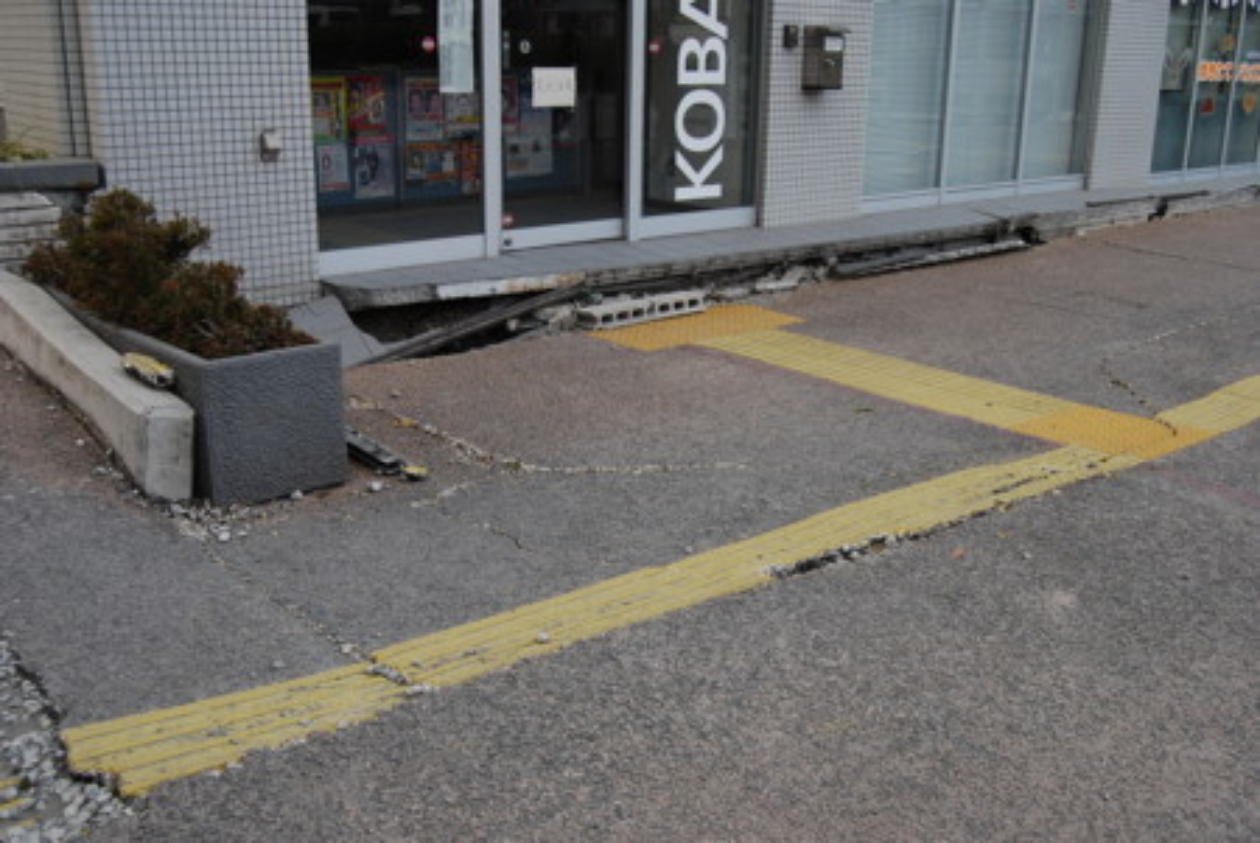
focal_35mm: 34
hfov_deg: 55.1
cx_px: 630
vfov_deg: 38.4
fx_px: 1209
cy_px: 422
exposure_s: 1/125
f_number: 5.6
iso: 125
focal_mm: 23
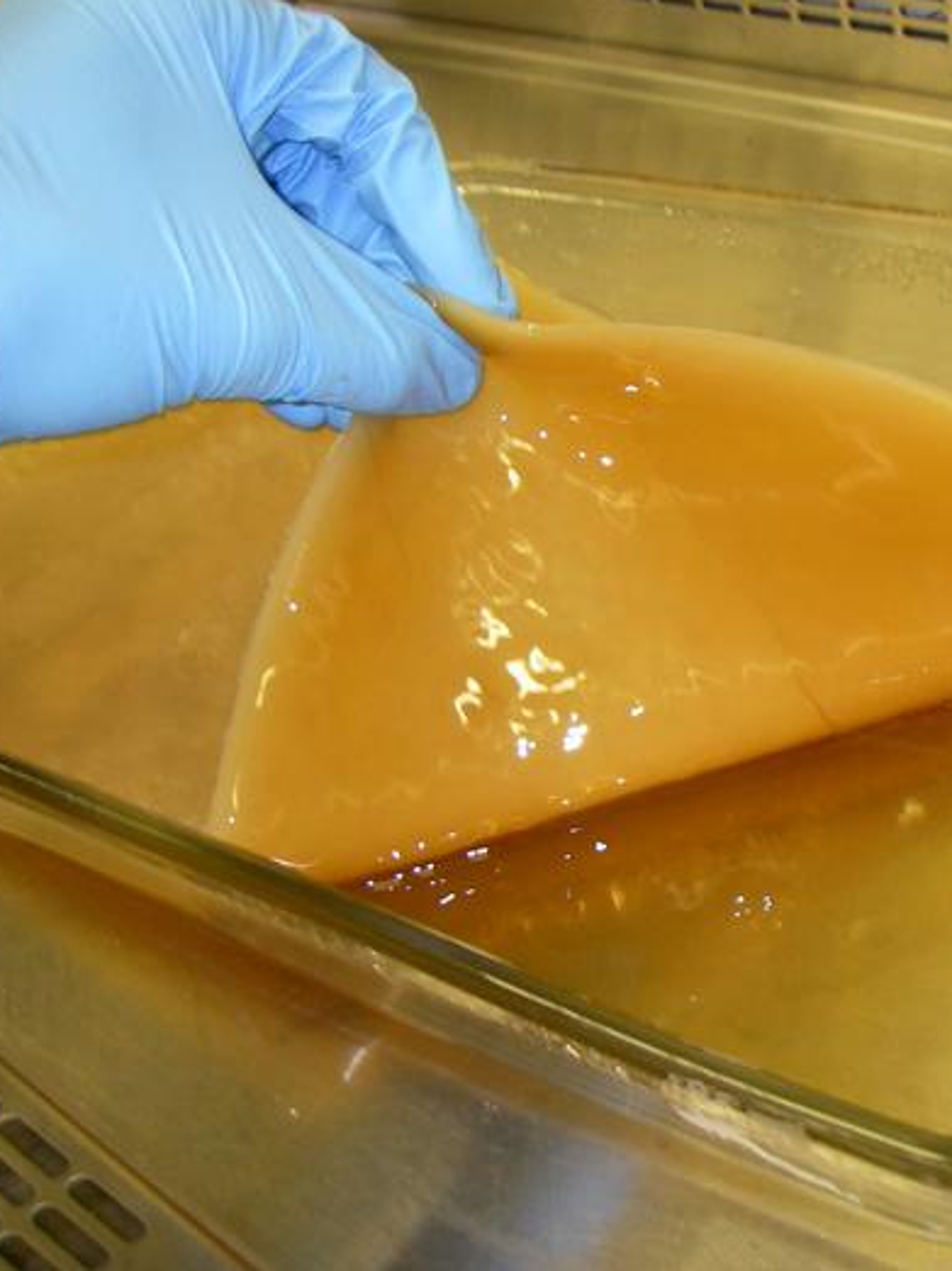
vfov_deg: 37.5
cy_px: 634
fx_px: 1872
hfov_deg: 27.7
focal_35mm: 51
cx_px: 816
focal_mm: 6.3
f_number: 3.3
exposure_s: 1/50
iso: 200
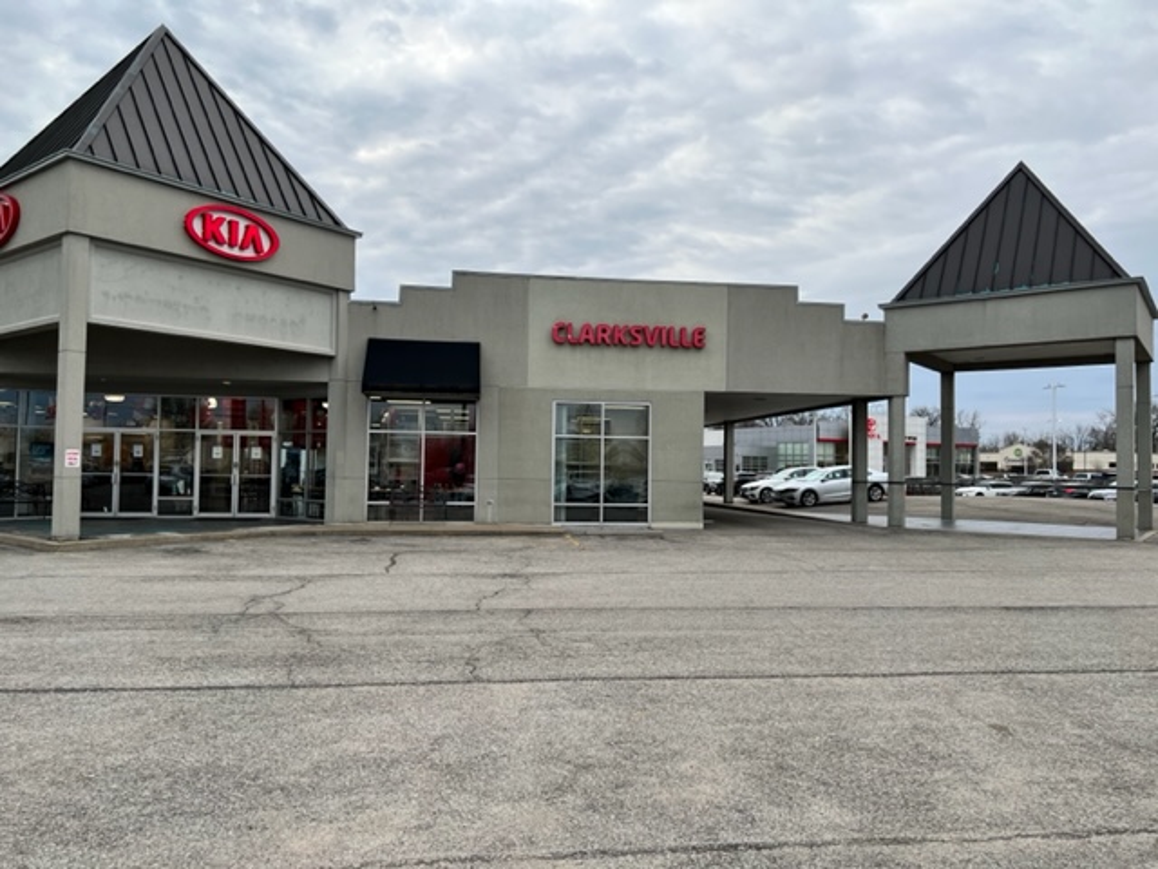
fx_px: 870
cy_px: 434
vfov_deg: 53.1
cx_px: 579
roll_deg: -1.1
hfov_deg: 67.3
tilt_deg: +1.7
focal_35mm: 26
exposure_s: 1/887
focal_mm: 5.7
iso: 50
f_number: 1.5
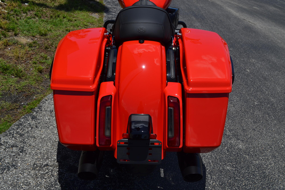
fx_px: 309
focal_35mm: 39
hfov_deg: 49.6
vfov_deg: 34.2
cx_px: 142
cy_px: 95
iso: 100
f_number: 10
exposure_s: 1/400
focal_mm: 26
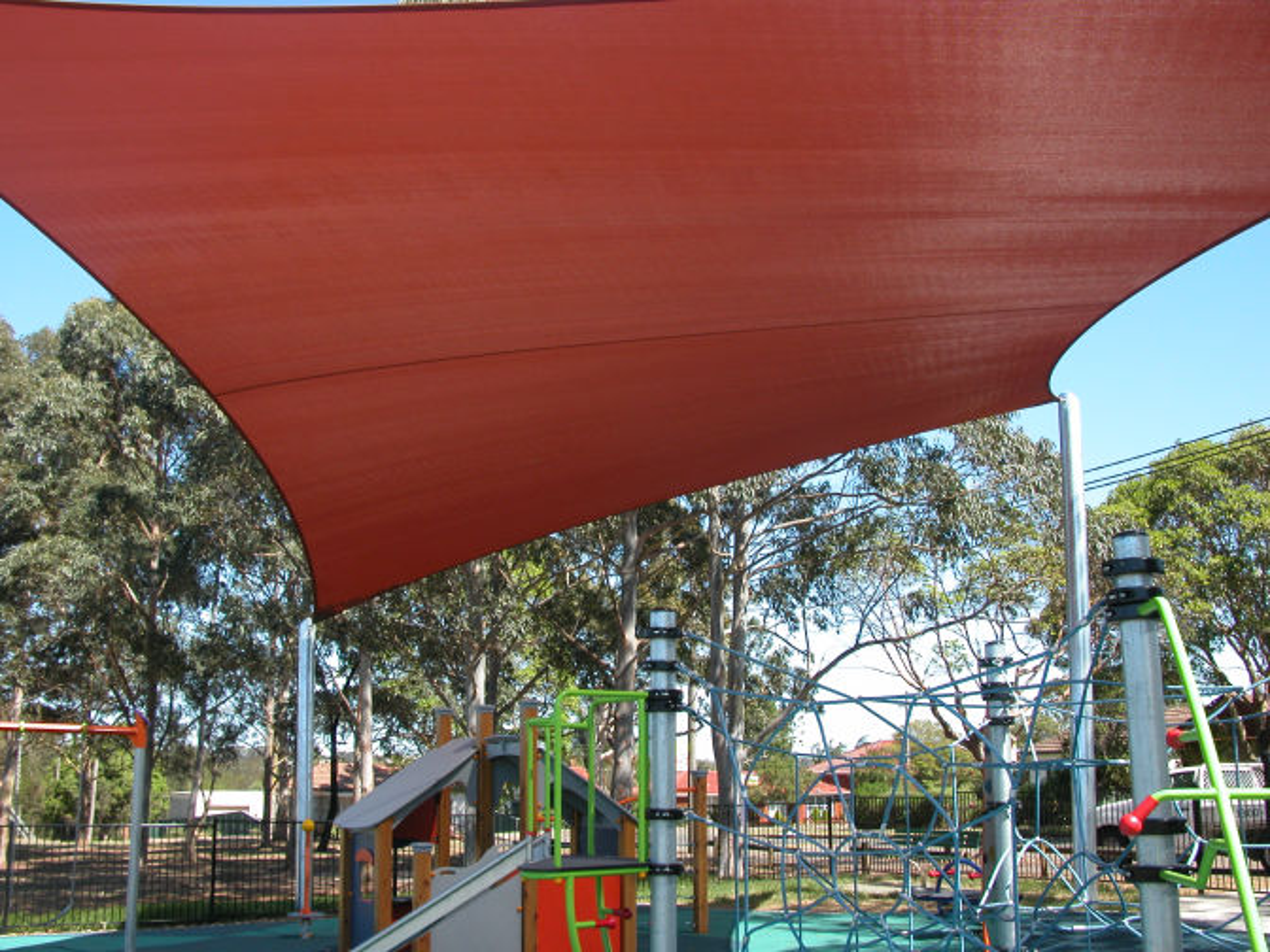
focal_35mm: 35
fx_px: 1284
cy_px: 476
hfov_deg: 52.6
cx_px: 635
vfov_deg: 40.7
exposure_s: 1/211
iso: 100
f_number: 4.5
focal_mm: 8.9
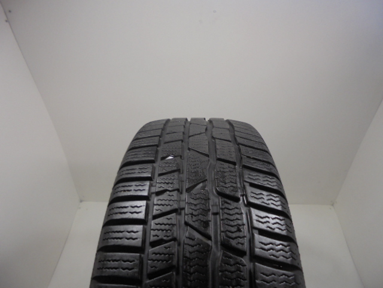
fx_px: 288
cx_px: 192
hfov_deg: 67.3
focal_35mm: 26
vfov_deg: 53.1
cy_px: 144
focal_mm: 4.6
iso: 100
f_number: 3.5
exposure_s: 1/30
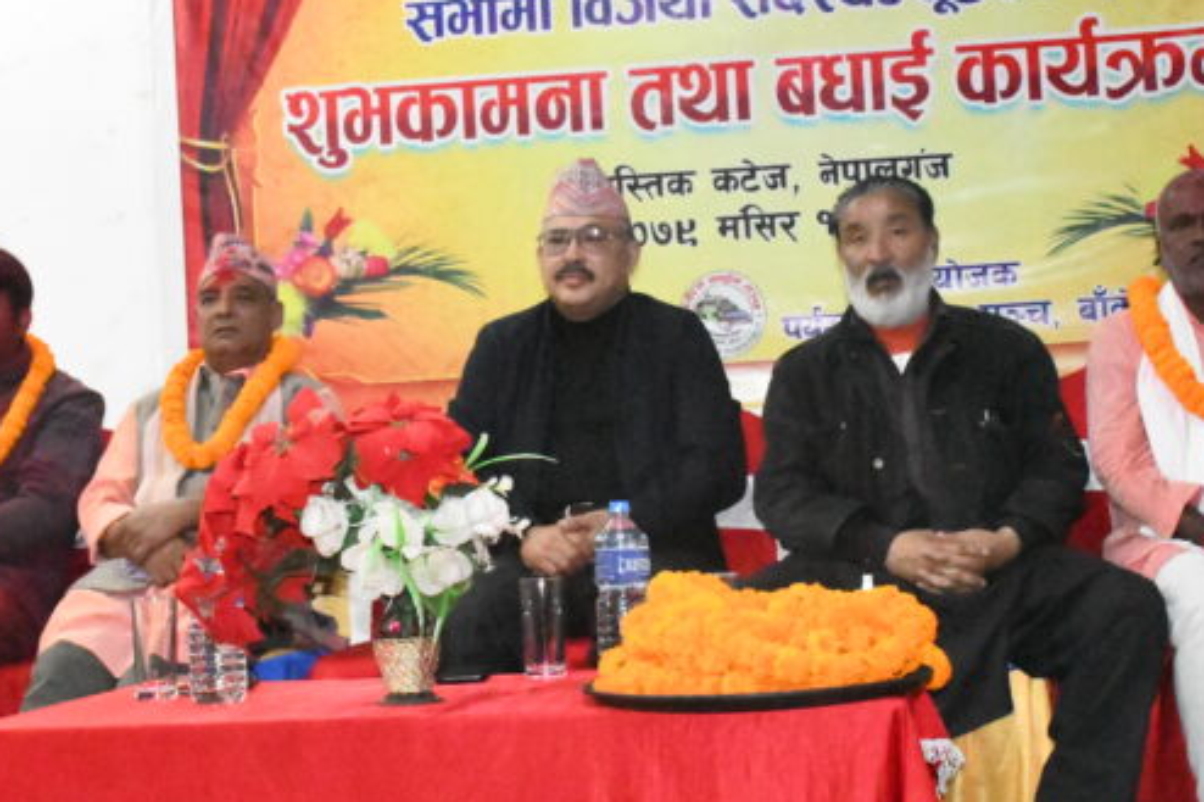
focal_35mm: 56
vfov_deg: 24.2
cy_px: 441
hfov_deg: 35.5
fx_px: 1872
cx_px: 712
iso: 51200
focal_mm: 24
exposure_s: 1/250
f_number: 5
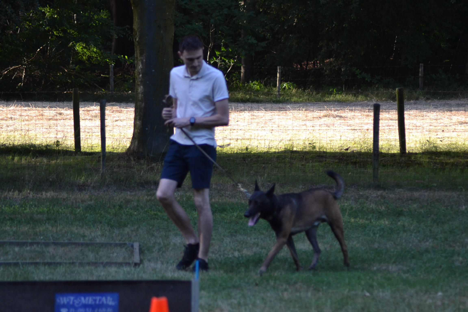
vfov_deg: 6.8
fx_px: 2632
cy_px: 156
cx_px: 234
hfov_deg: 10.2
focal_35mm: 202
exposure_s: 1/500
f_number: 4.2
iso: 900
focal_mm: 135
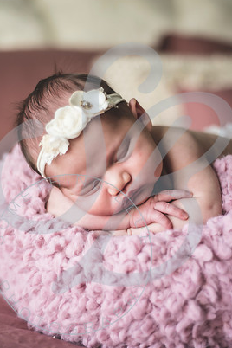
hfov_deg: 24.2
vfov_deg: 35.6
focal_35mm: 56
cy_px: 189
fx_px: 541
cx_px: 111
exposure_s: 1/125
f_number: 1.8
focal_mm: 50
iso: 400
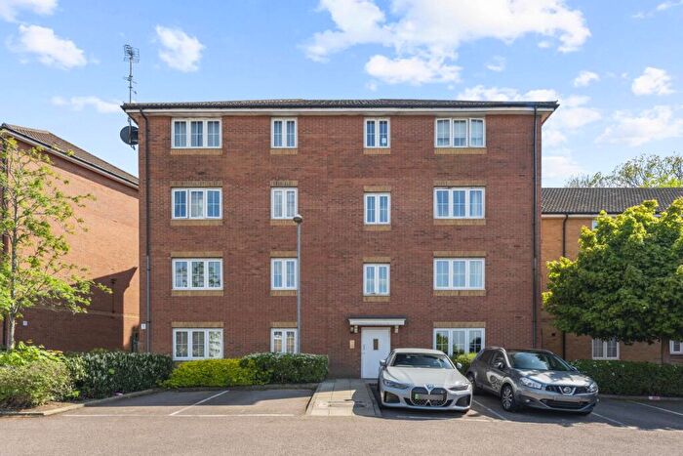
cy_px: 228
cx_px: 342
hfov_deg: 79.9
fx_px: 408
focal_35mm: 22
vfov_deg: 58.4
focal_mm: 21.5
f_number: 8
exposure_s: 1/100
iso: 320
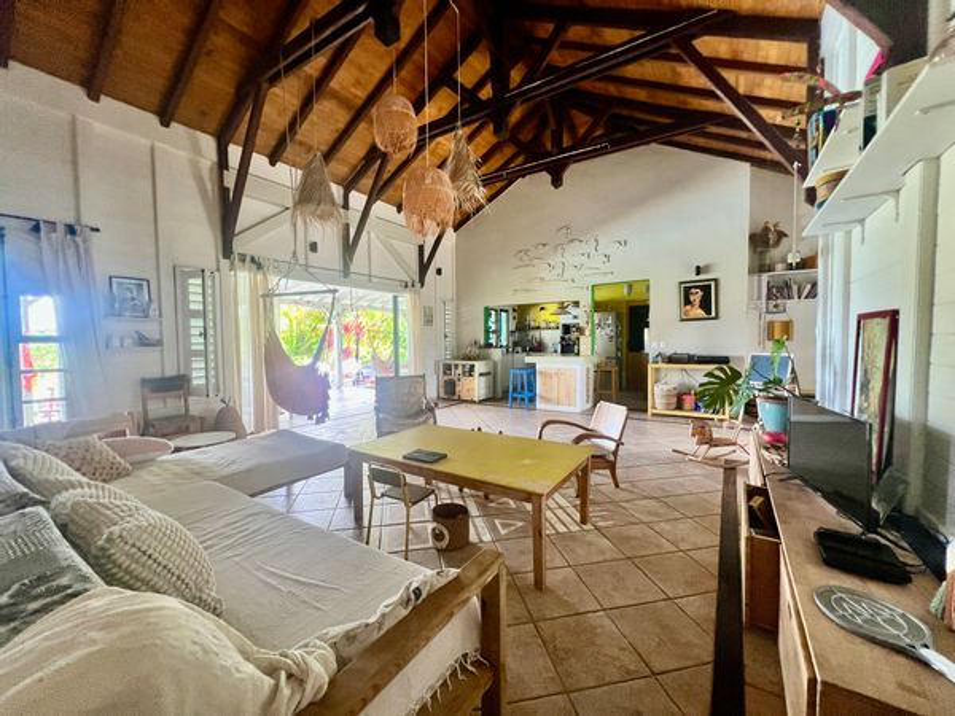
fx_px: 359
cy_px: 358
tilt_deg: -2.4
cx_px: 478
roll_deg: +1.0
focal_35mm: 13
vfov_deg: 89.9
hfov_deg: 106.2
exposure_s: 1/99
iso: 250
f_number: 1.8
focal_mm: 1.57
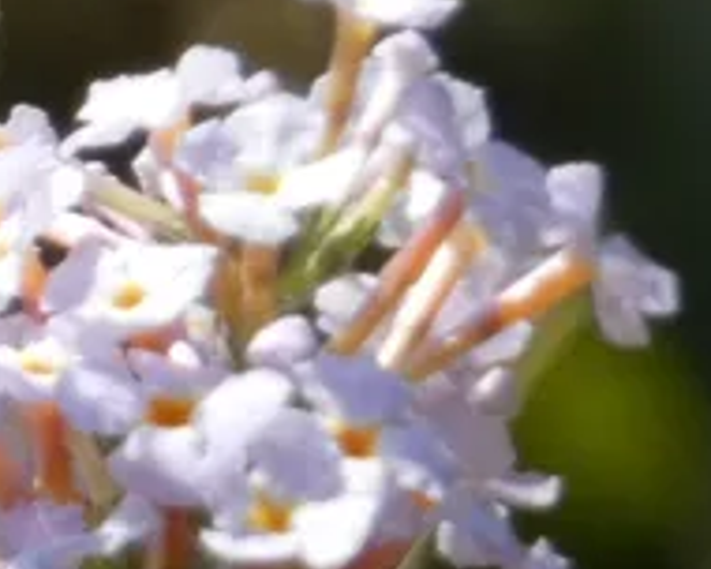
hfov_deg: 1.1
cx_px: -337
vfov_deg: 0.9
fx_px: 37961
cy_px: 191
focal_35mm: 1804
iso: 80
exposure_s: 1/125
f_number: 5.6
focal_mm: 98.3
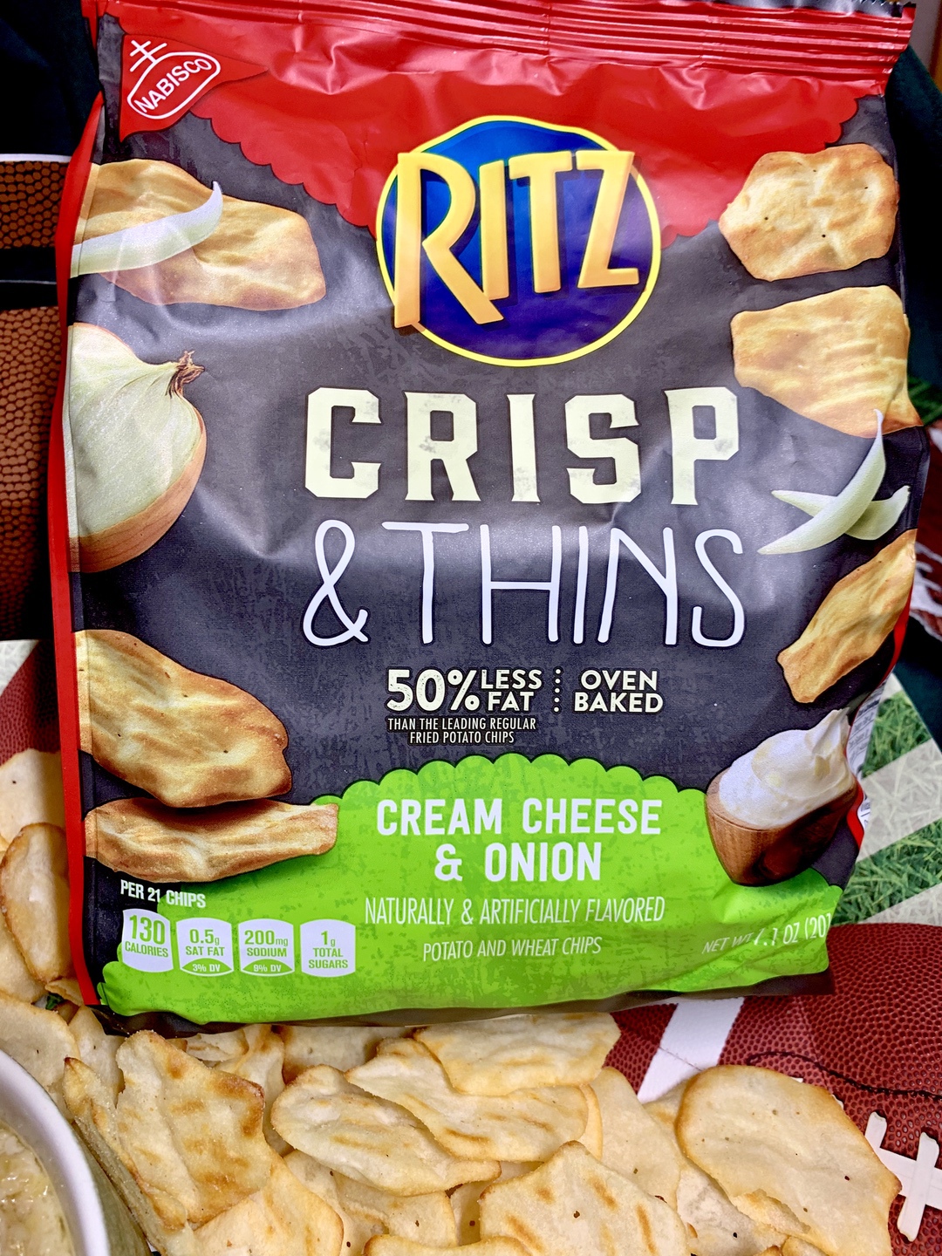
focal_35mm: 26
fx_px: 943
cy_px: 628
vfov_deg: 67.3
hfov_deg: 53.1
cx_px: 471
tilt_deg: -45.1
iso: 64
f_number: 1.8
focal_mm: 4.25
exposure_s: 1/60
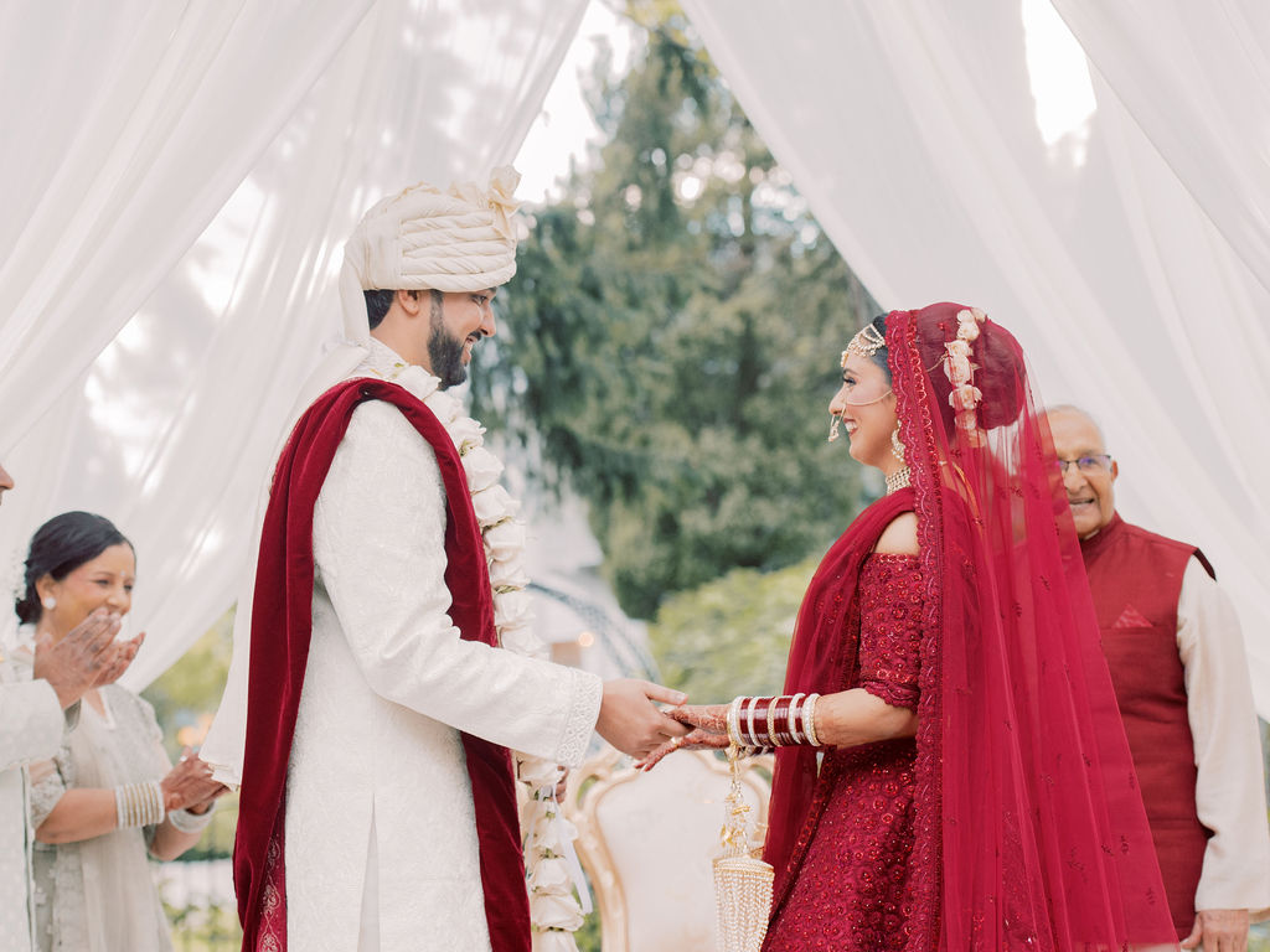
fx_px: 3603
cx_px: 551
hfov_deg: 20.0
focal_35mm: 98
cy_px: 457
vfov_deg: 15.1
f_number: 4
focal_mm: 86
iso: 1000
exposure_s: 1/320
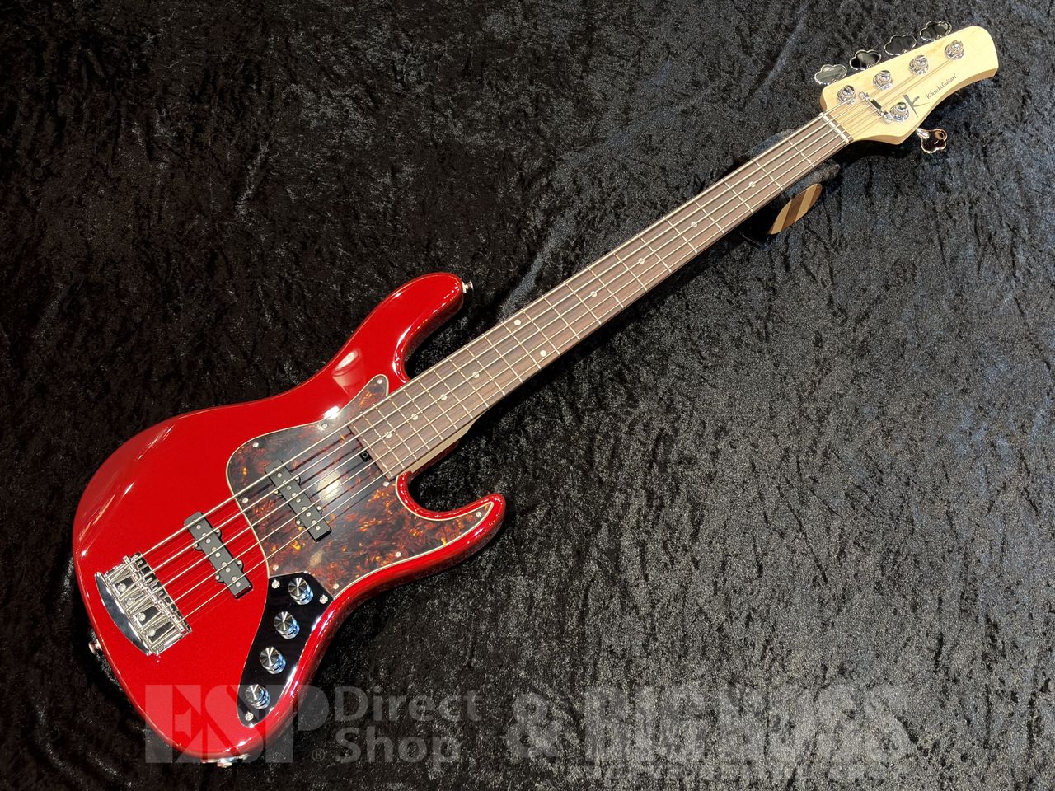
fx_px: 1280
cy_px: 396
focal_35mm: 42
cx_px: 528
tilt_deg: -66.1
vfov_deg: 34.3
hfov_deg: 44.8
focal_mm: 5.96
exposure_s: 1/30
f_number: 1.6
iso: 250
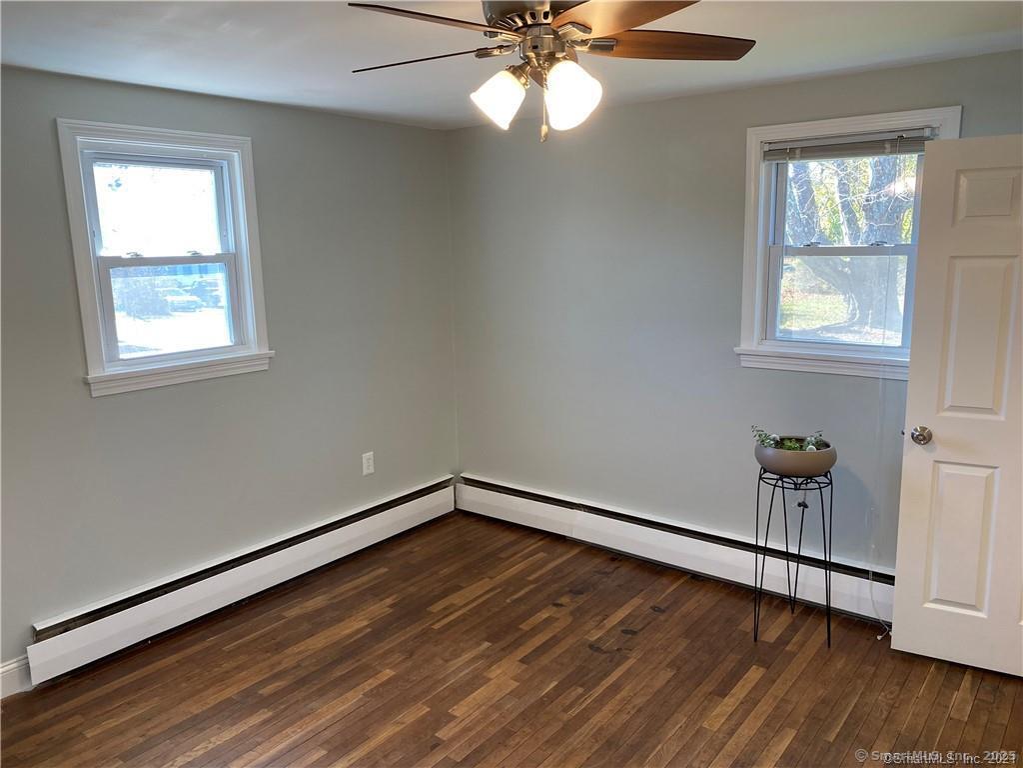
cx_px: 512
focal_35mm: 26
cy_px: 384
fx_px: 768
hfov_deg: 67.3
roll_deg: +1.2
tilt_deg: -12.6
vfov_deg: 53.1
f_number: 1.8
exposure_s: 1/120
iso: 100
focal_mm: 4.25
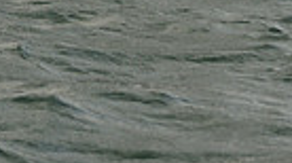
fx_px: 2898
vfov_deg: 3.1
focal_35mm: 375
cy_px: -364
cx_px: 162
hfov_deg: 5.8
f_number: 5
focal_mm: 85
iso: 250
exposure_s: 1/640
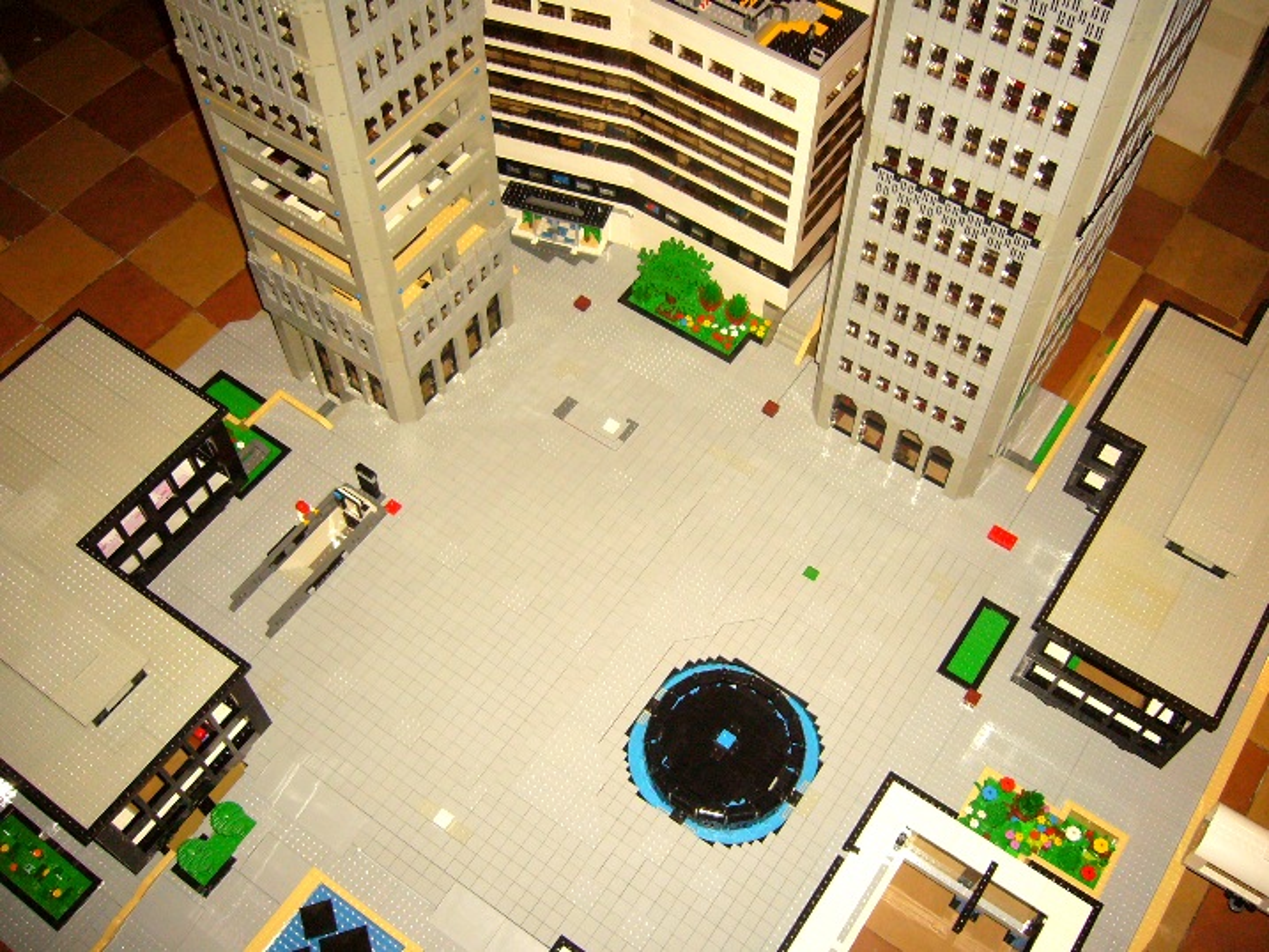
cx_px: 634
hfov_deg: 52.6
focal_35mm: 35
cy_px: 476
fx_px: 1283
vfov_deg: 40.7
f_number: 2.8
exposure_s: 1/30
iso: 200
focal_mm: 5.8
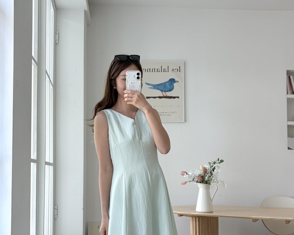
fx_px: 313
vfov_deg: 39.2
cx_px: 145
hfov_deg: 50.3
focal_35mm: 36
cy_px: 195
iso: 80
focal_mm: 5.96
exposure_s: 1/120
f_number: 1.6
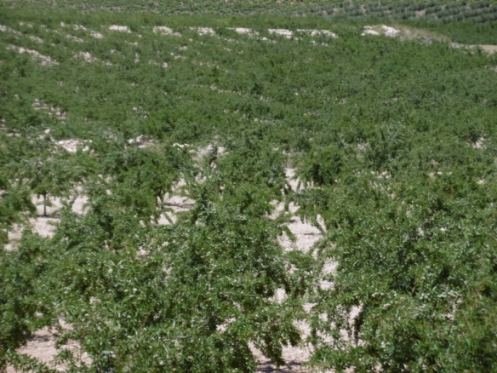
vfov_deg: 6.8
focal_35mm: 217
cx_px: 248
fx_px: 3116
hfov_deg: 9.1
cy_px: 186
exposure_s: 1/500
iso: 100
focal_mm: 38.8
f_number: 5.8
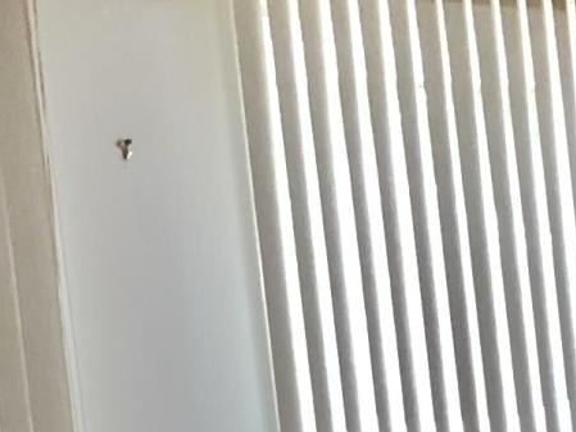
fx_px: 3112
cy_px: 745
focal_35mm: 187
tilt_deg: -7.7
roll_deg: +4.5
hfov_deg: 10.0
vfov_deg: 7.7
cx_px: 1010
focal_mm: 3.99
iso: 50
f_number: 1.8
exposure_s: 1/15
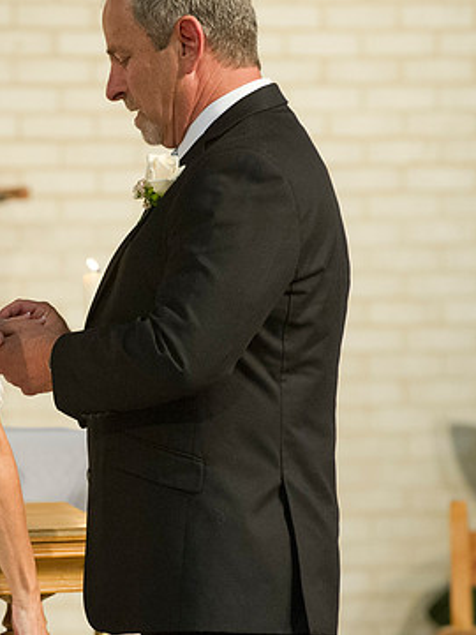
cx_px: 72
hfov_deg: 4.8
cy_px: 312
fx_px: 5684
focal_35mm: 310
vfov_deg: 6.4
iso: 5000
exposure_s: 1/160
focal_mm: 200
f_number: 4
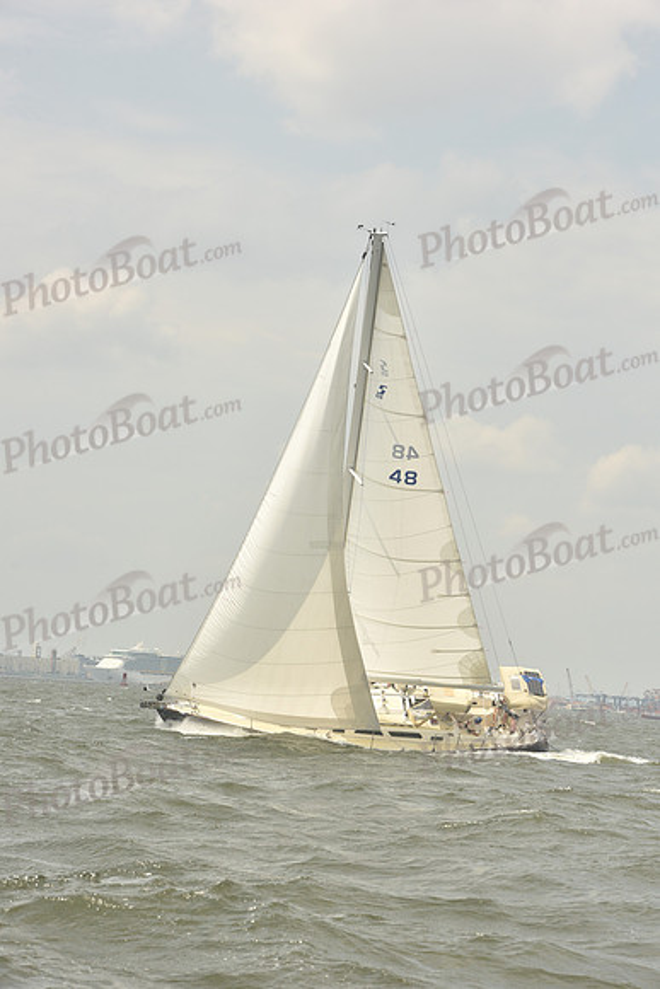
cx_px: 330
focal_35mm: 100
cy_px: 494
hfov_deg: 13.7
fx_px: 2748
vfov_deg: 20.4
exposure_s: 1/800
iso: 250
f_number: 9
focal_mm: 100
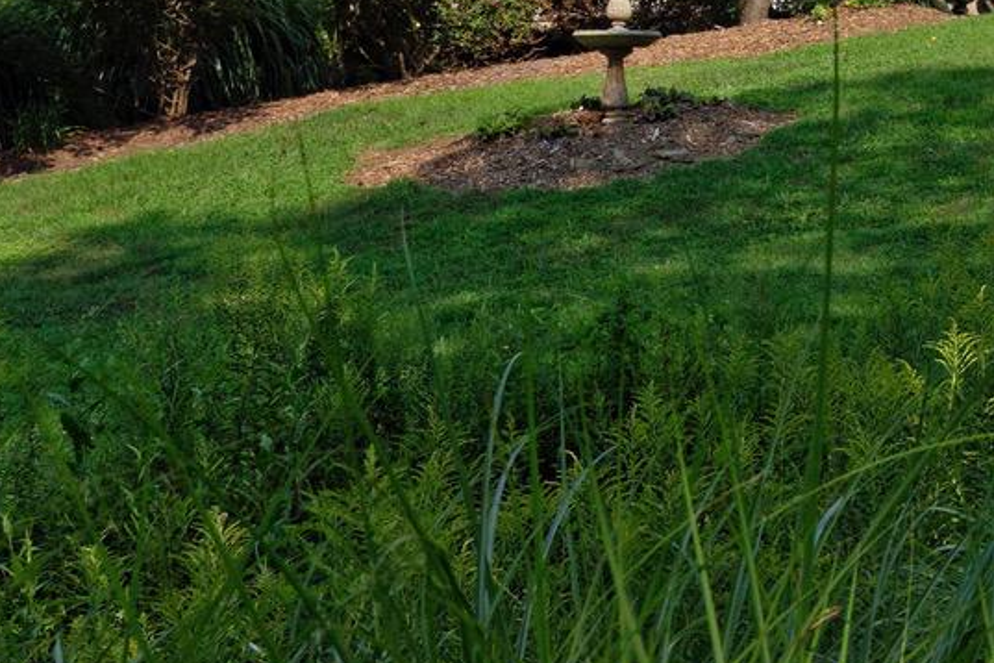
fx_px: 3368
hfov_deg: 15.2
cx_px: 1588
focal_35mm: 122
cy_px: -209
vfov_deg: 11.0
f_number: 9
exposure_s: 1/640
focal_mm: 32
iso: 320
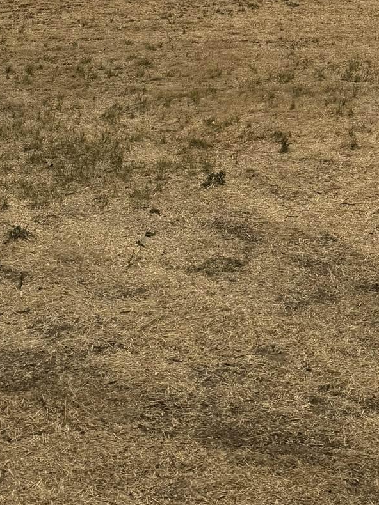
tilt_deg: -12.1
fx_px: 1022
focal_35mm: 70
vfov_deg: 25.8
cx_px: 289
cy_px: -42
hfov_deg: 20.8
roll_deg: +2.5
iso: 80
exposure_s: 1/12346
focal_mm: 6.76
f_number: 1.78
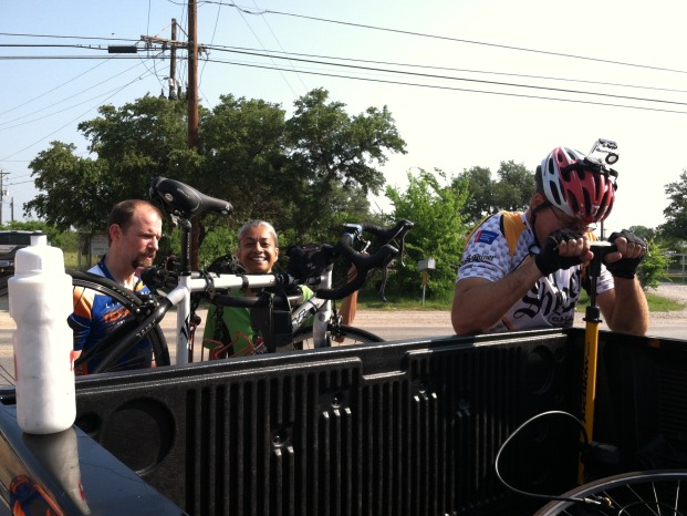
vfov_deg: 39.7
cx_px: 337
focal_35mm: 36
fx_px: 715
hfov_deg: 51.3
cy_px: 261
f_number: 2.8
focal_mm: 3.85
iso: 80
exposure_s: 1/677
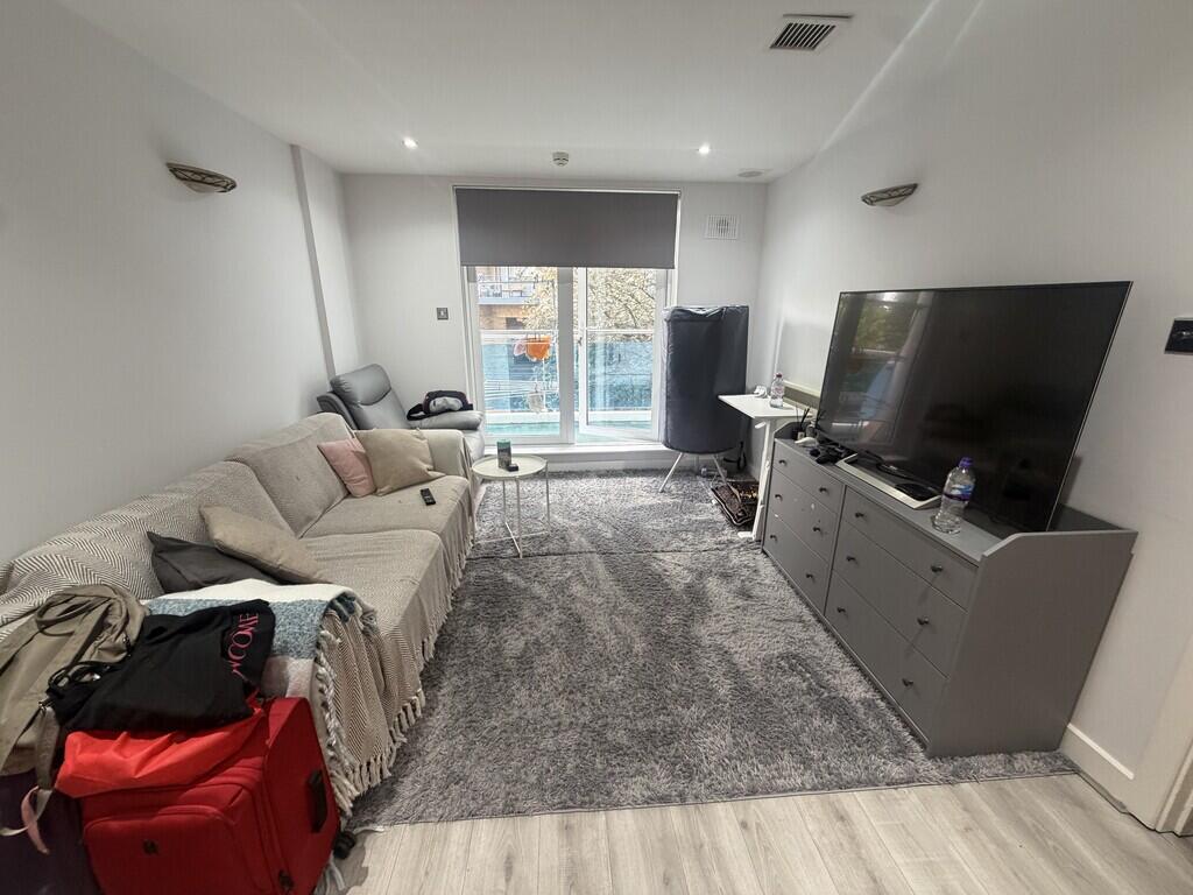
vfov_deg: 85.7
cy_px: 448
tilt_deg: -16.6
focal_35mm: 14
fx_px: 482
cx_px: 596
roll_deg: -0.6
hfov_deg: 102.1
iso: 250
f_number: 2.2
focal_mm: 2.22
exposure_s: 1/50
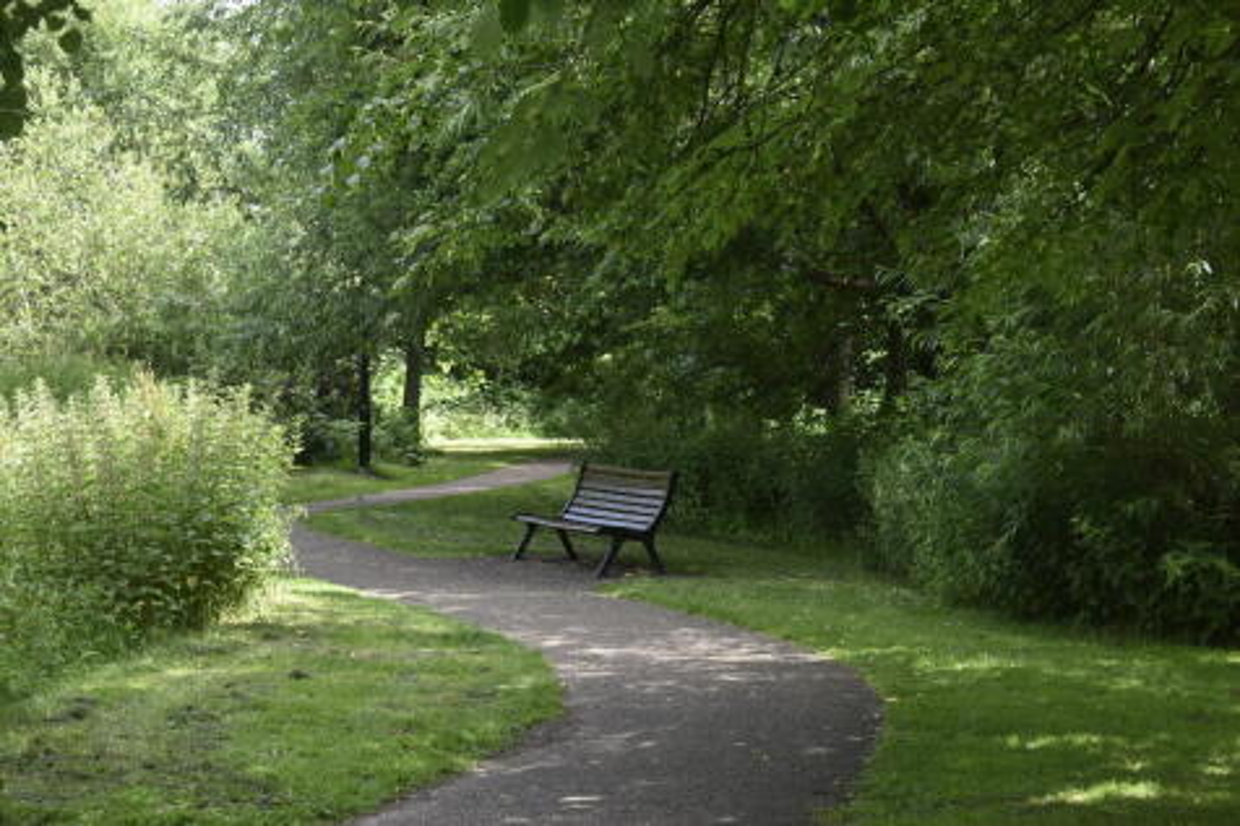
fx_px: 2479
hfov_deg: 28.1
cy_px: 413
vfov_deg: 18.9
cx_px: 620
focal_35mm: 72
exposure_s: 1/125
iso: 180
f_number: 5.6
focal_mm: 48
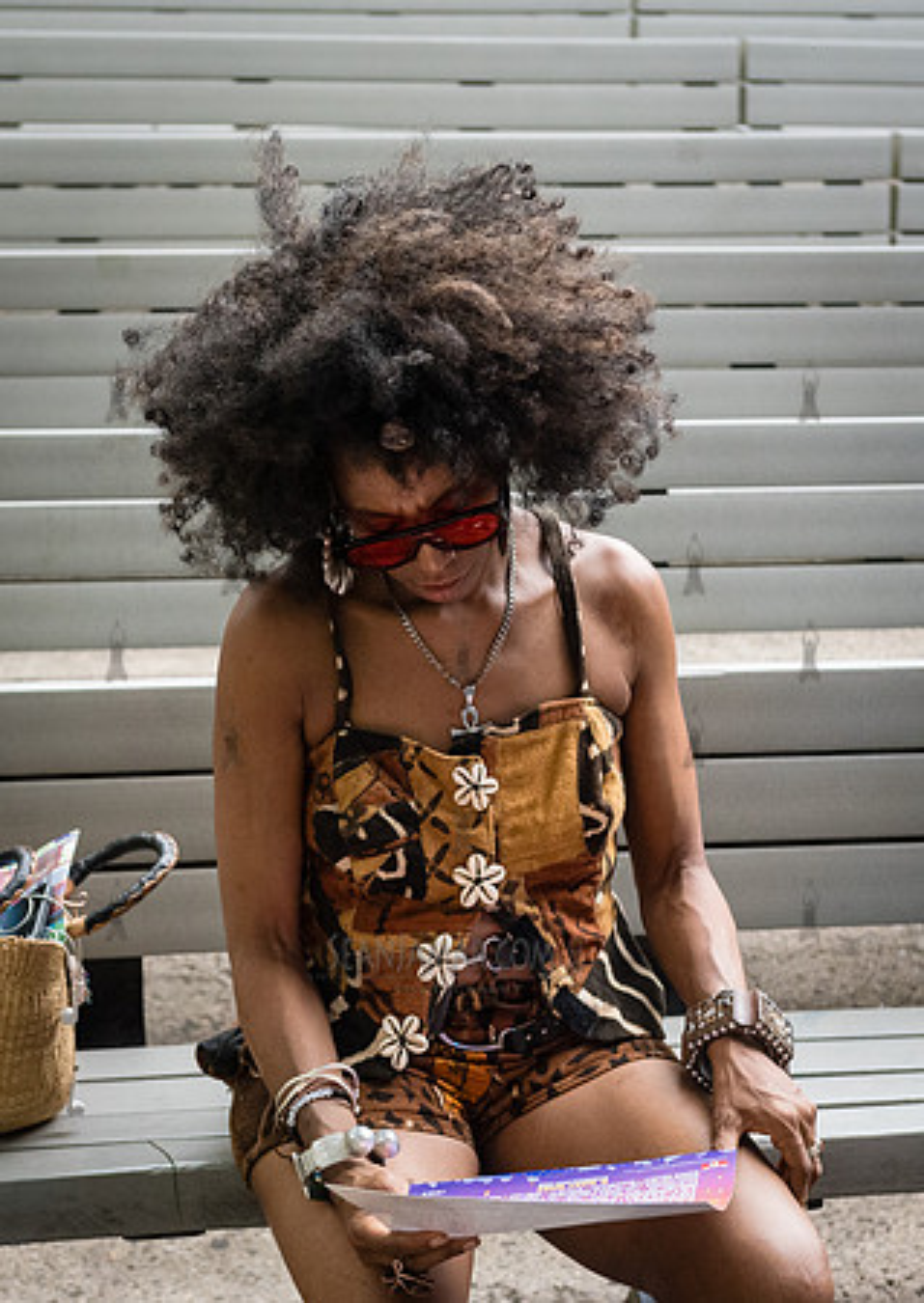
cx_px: 374
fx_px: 3256
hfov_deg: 16.1
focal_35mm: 88
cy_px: 652
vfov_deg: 22.6
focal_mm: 60
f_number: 3.5
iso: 4000
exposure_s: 1/640
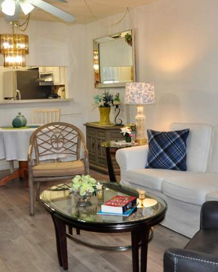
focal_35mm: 49
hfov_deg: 30.3
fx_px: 393
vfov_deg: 38.2
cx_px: 169
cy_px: 124
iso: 800
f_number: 4
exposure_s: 1/160
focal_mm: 21
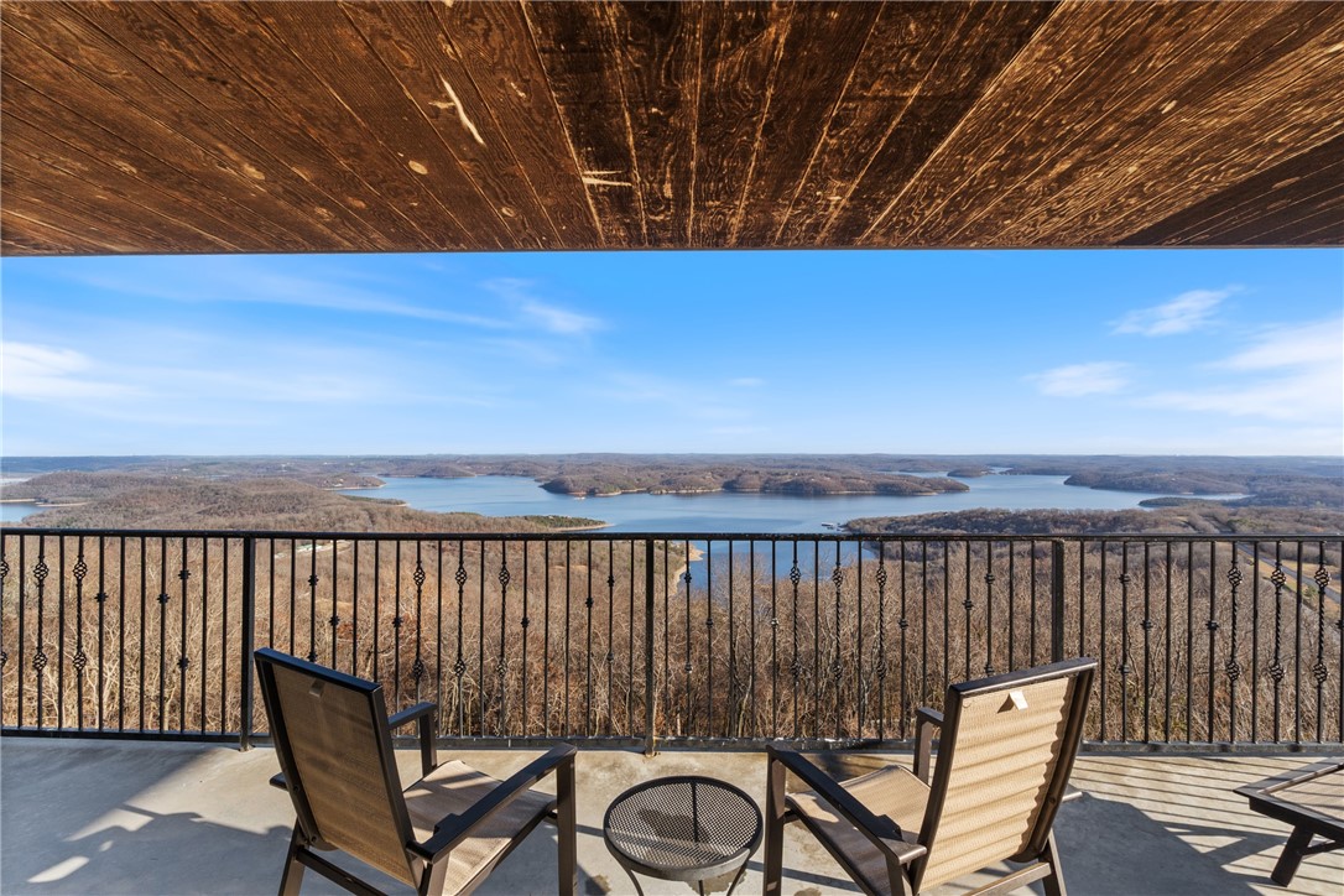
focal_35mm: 16
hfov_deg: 95.0
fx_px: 616
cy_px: 448
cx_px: 672
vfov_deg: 72.1
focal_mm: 11
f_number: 9
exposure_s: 1/100
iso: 250
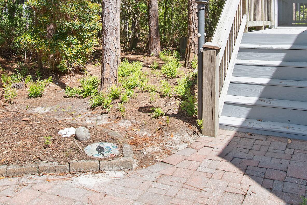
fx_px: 324
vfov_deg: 33.2
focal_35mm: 38
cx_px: 161
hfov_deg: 50.7
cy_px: 19
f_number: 5.6
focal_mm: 10
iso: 100
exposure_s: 1/125
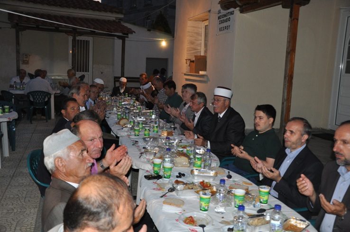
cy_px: 116
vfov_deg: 36.8
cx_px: 175
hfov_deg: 53.2
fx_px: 350
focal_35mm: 36
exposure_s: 1/60
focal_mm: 24
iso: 800
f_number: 3.8
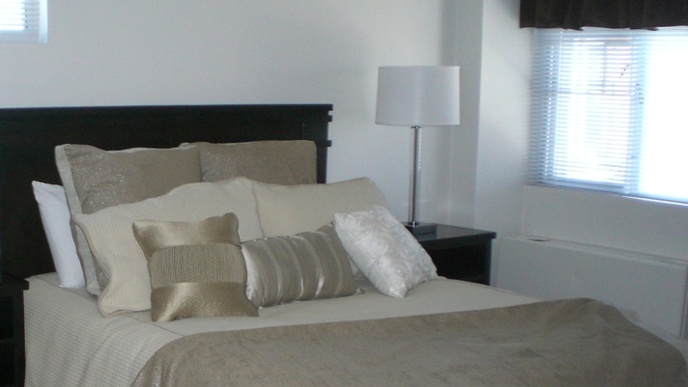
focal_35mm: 54
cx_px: 245
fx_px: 985
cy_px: 319
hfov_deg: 38.2
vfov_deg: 21.9
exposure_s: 1/60
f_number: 3.1
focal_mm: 6.3
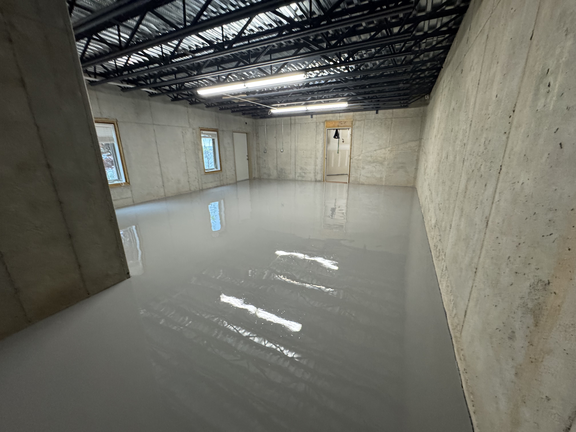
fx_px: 233
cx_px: 288
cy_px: 216
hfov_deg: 102.1
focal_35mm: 14
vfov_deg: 85.7
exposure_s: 1/60
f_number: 2.2
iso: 320
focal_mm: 2.22
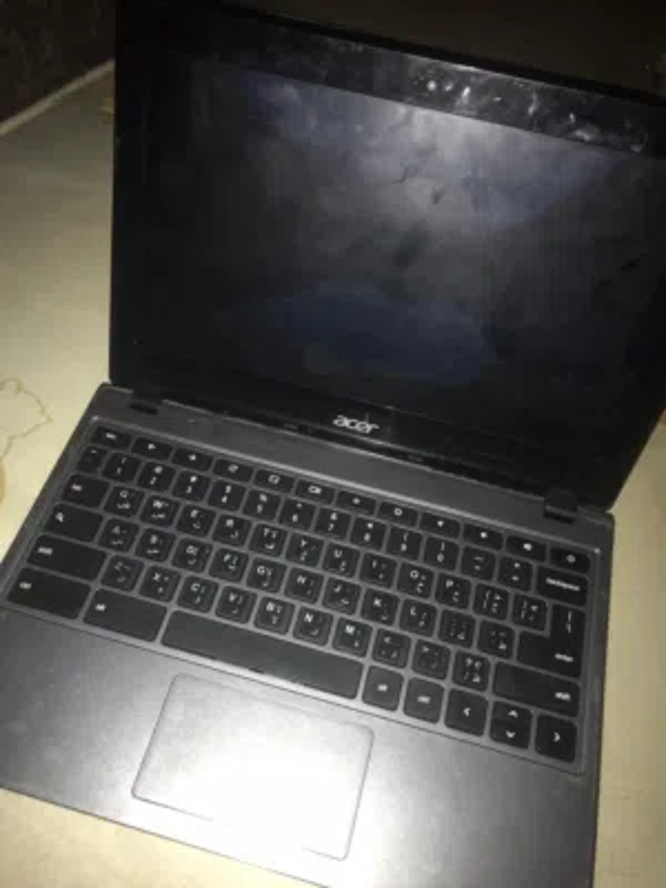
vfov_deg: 63.4
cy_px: 444
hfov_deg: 49.7
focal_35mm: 28
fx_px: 718
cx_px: 333
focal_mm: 3.99
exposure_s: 1/17
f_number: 1.8
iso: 25
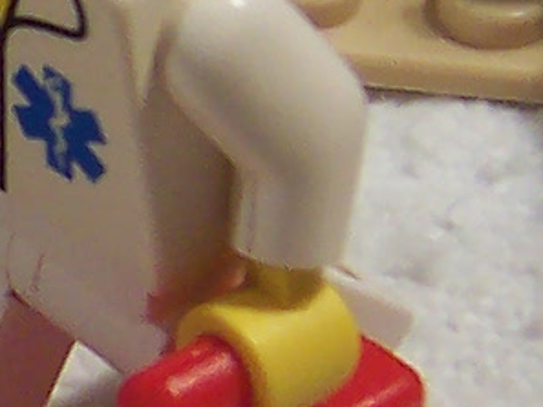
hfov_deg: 7.5
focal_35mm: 246
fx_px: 3860
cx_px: -740
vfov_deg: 6.0
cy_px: 159
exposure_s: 1/45
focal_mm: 5.6
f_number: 2.8
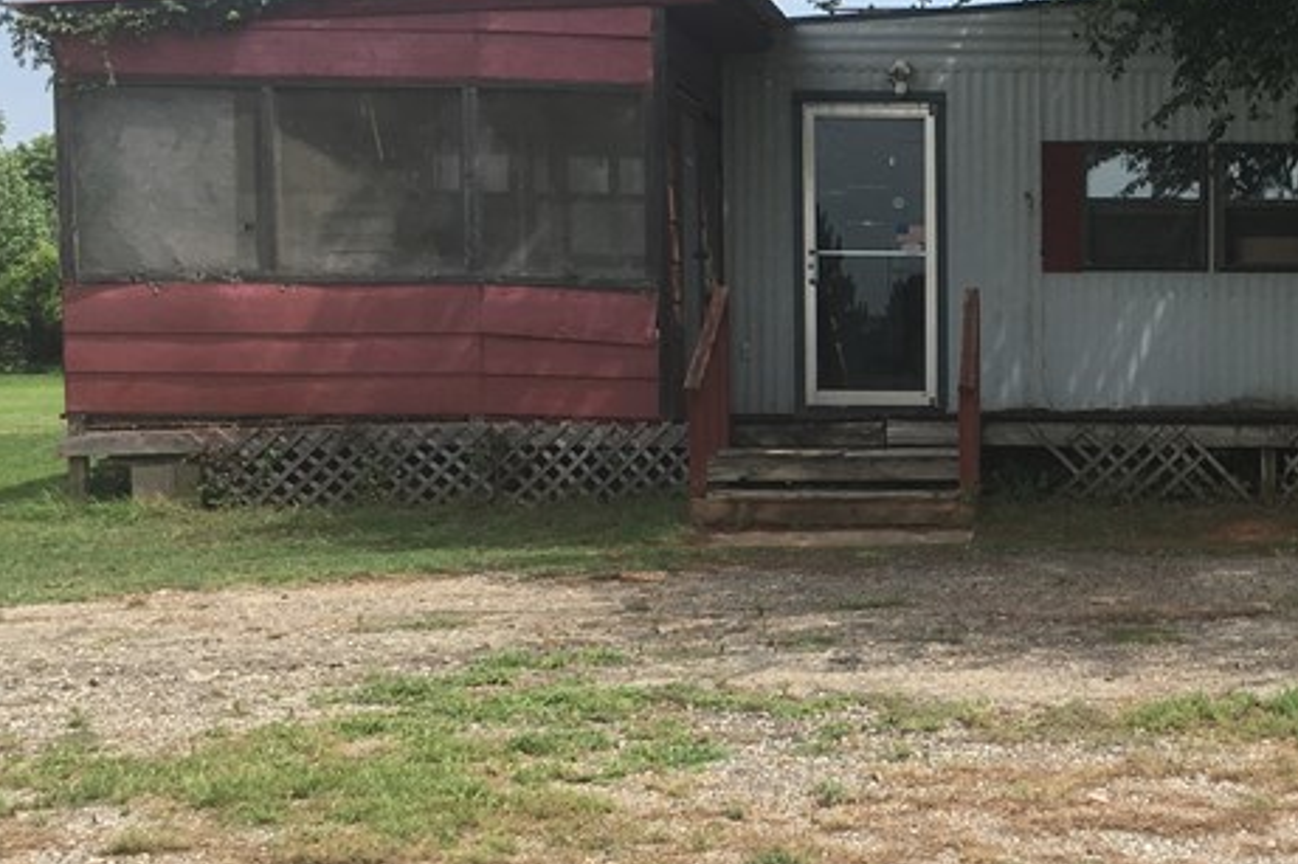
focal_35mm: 67
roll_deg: -0.4
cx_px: 1163
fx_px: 2415
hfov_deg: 28.9
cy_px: 504
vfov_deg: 20.3
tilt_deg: -2.4
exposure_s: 1/1221
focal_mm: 4.15
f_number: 2.2
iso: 25
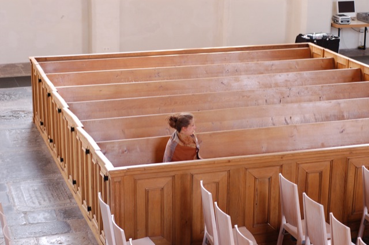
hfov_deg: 27.0
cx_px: 184
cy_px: 122
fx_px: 768
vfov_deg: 18.1
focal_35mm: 75
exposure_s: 1/60
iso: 400
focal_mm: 50
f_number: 4
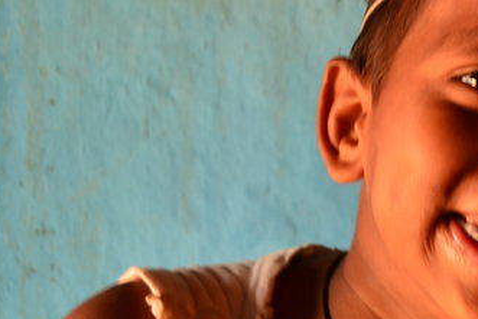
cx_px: 708
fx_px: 1355
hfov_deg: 18.0
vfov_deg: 13.4
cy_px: 227
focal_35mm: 102
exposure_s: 1/40
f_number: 4
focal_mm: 22
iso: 280
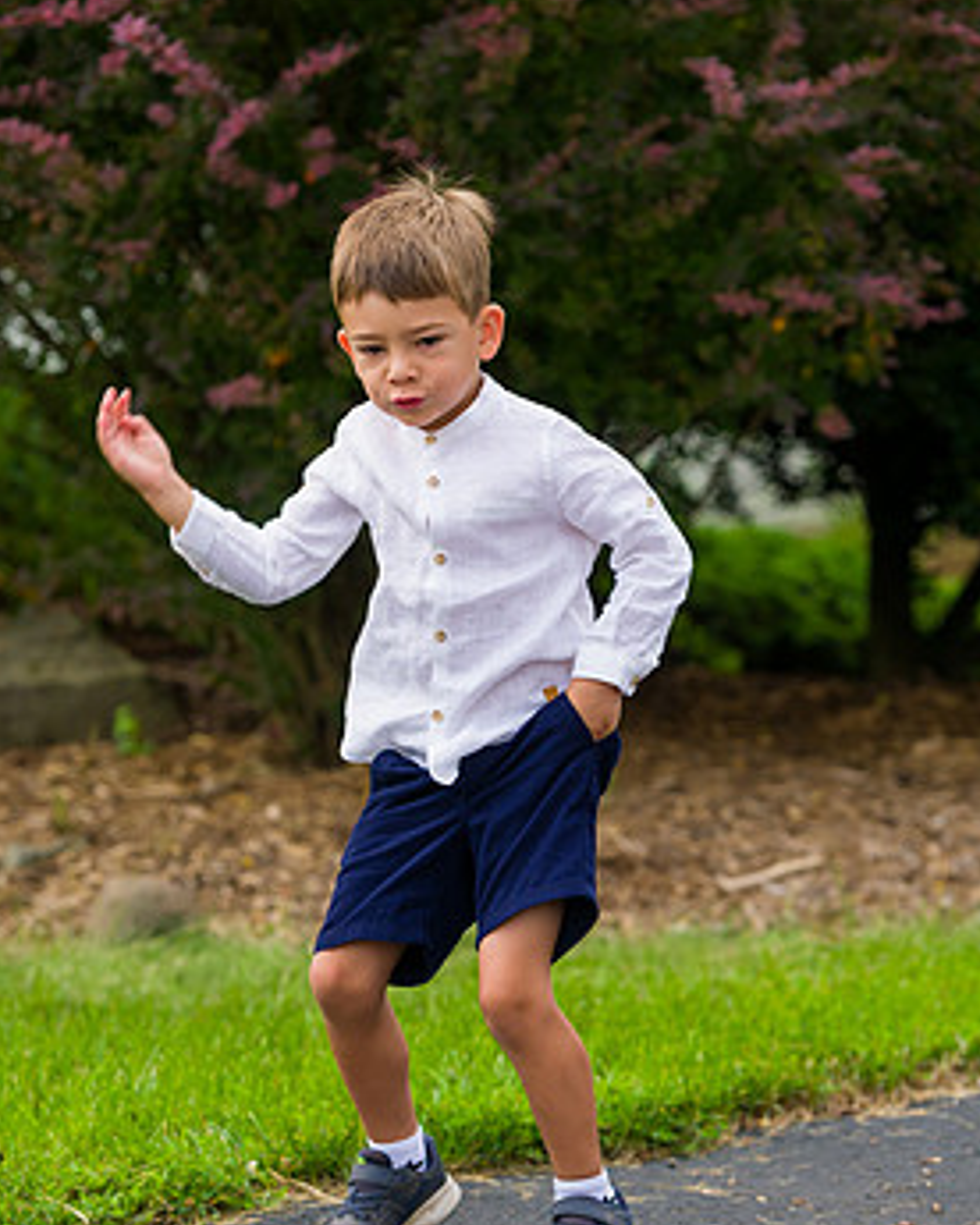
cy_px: 657
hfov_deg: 10.1
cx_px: 465
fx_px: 5547
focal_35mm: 153
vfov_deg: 12.6
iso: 200
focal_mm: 125
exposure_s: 1/640
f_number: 4
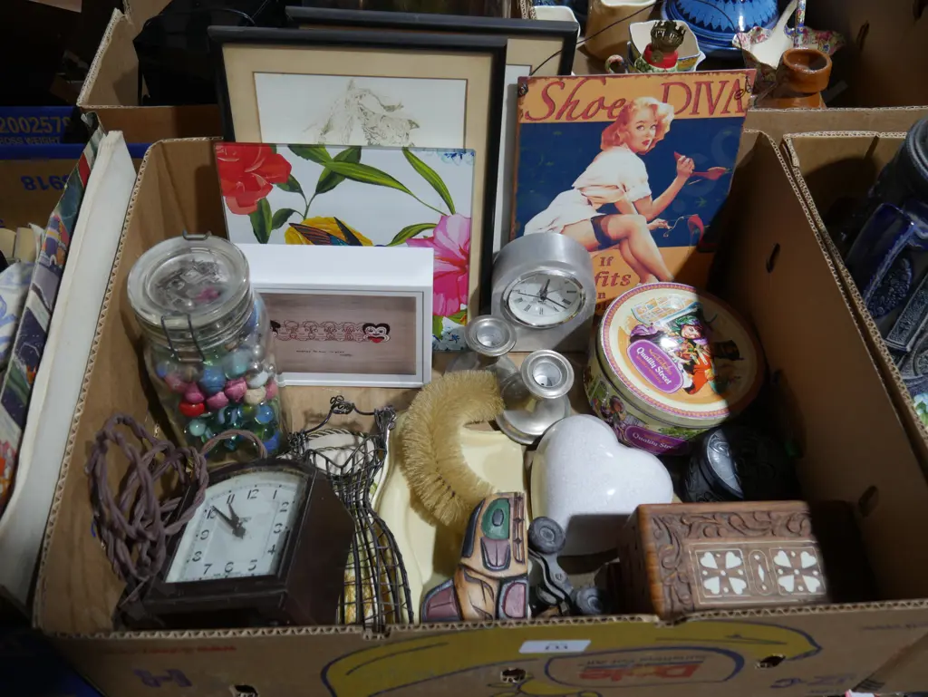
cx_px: 464
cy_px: 348
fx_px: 805
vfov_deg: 46.8
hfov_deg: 59.9
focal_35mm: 30
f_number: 3.6
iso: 200
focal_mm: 15
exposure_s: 1/60
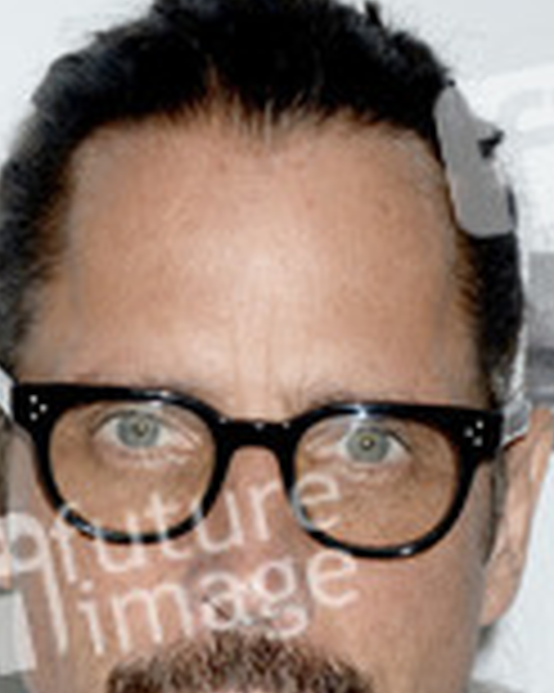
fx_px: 4247
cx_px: 259
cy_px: 806
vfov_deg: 9.2
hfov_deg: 7.5
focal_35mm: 207
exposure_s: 1/250
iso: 400
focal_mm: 85
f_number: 9
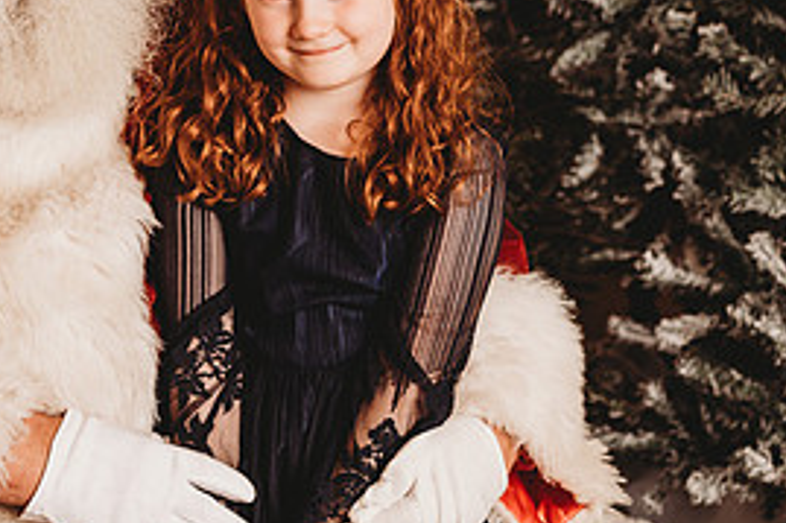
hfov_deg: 18.7
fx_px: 2356
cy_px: 145
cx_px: 146
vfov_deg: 12.6
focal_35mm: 108
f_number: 4
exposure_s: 1/160
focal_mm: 50
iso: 100
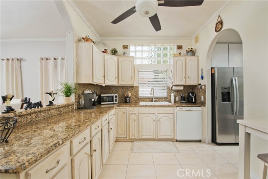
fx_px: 104
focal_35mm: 14
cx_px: 134
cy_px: 90
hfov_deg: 104.2
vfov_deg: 81.2
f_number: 5.6
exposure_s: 1/200
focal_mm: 14
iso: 400
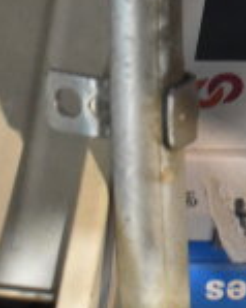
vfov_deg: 12.2
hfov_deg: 9.2
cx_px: 527
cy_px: -36
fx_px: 1420
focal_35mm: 156
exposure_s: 1/40
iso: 2000
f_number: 4
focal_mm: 27
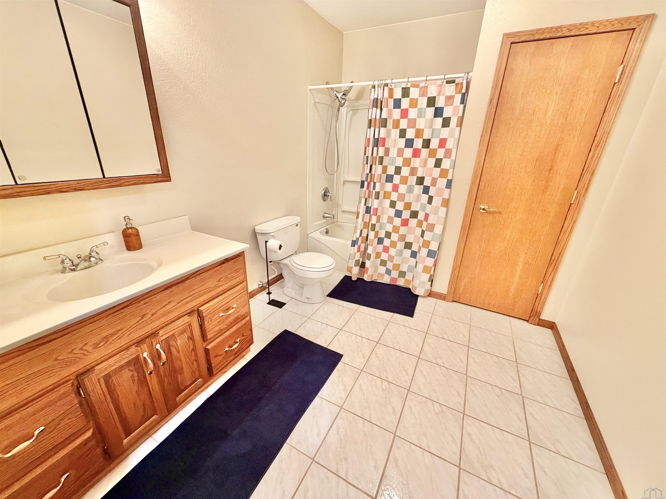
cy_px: 250
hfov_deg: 102.1
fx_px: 269
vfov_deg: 85.7
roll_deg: -1.3
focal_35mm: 14
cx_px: 333
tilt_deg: -20.9
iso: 320
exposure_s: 1/60
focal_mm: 2.22
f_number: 2.2
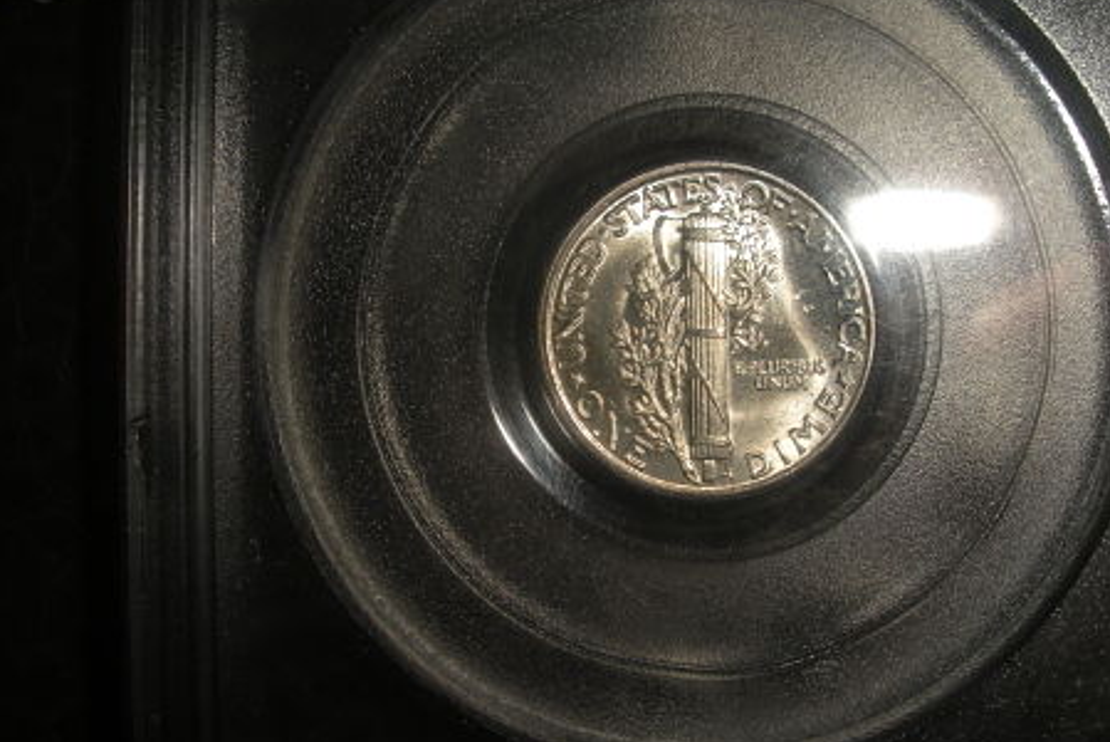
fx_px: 1543
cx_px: 596
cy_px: 383
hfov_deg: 39.6
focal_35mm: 50
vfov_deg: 27.0
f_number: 5.6
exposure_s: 1/60
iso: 64
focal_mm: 6.3
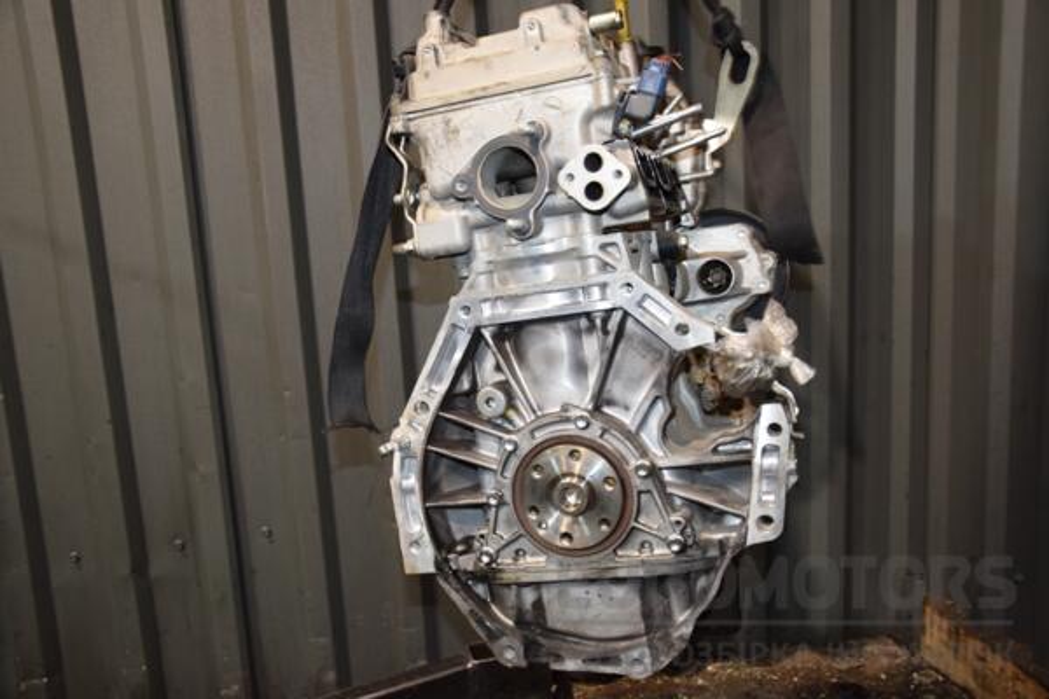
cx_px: 524
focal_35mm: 36
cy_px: 350
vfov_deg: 36.9
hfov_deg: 53.1
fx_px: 1049
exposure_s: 1/60
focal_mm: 24
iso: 800
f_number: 5
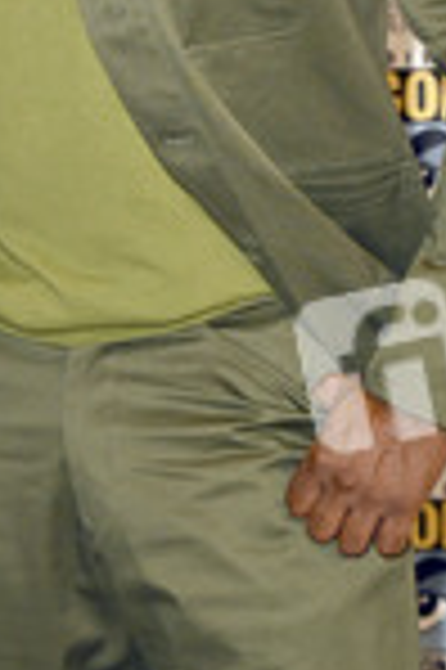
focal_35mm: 175
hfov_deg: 7.8
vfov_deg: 11.7
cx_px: 117
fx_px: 3259
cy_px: 121
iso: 2500
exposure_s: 1/250
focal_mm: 65
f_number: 5
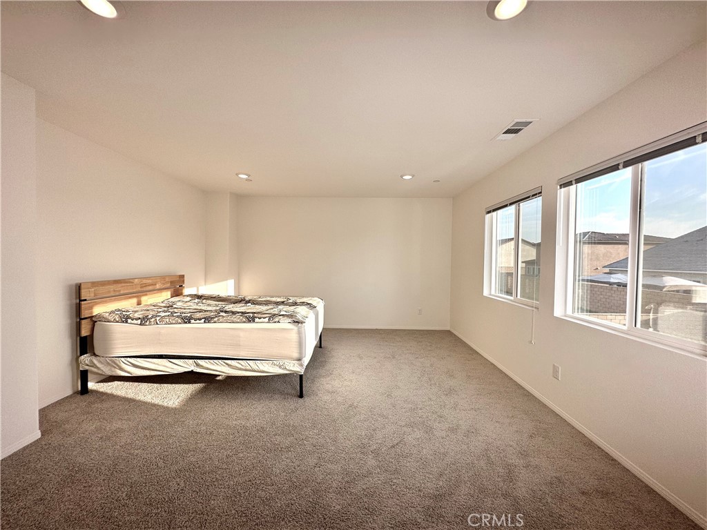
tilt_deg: -1.4
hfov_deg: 102.1
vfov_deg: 85.7
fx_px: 286
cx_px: 354
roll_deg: -0.9
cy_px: 265
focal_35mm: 14
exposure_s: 1/294
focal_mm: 2.22
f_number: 2.2
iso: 40
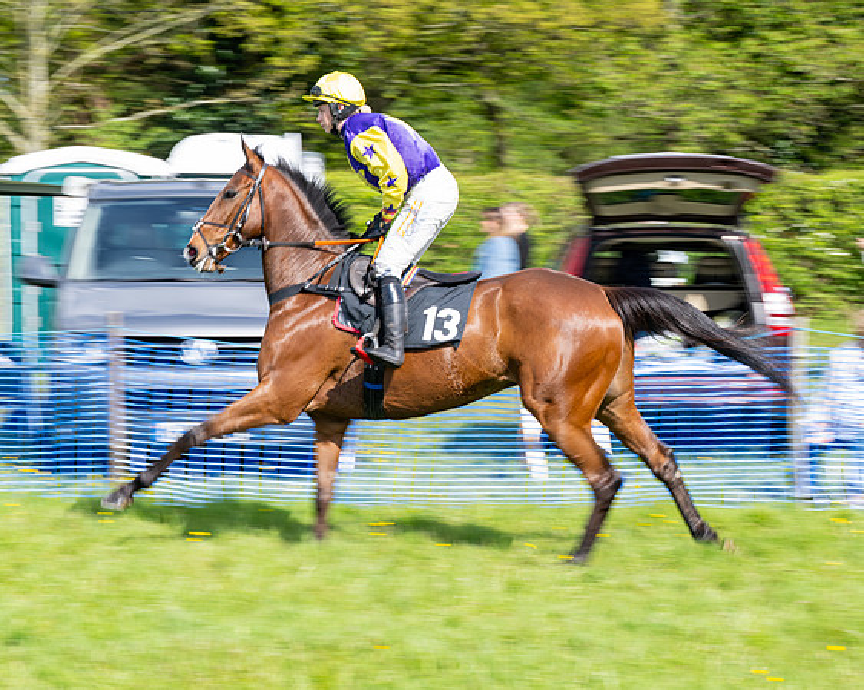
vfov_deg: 12.8
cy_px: 340
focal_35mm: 120
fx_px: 3071
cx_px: 369
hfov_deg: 16.0
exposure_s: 1/100
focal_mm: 98
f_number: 8
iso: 100
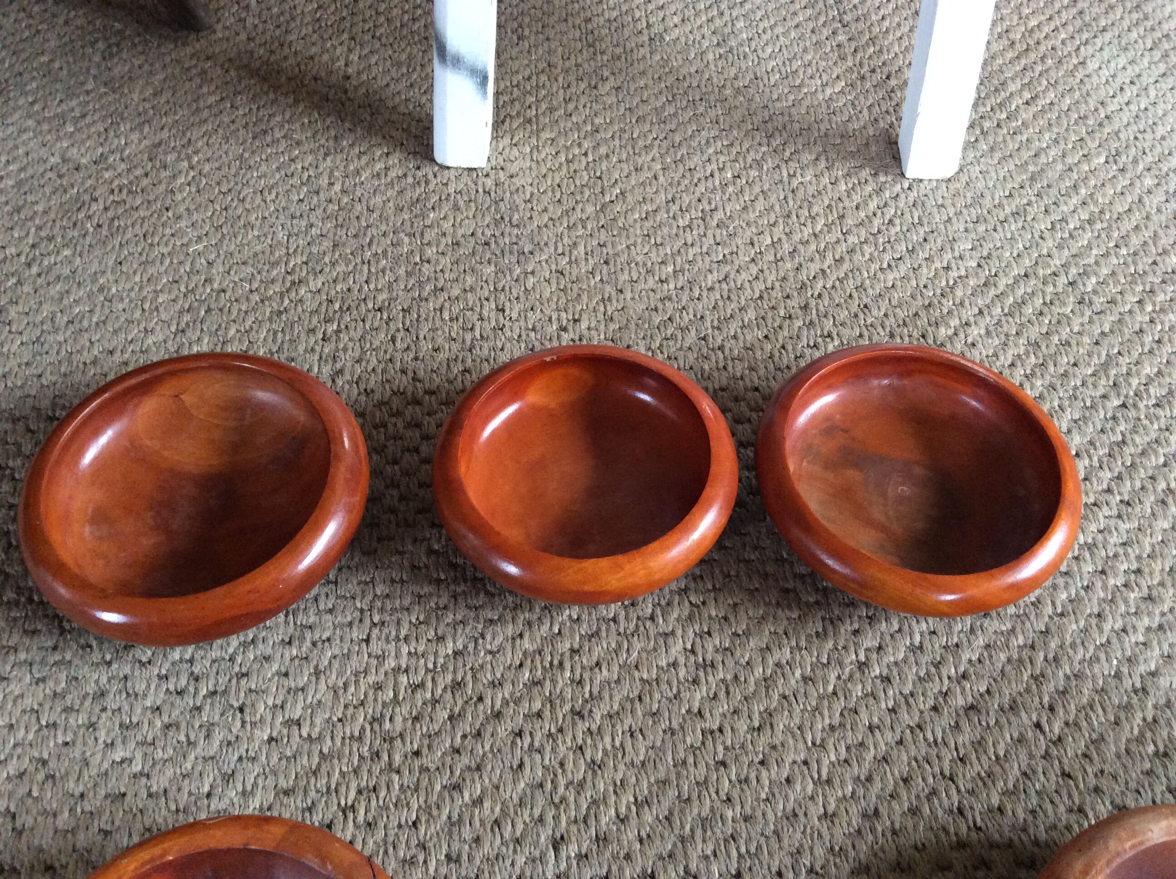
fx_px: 1086
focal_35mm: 32
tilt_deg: -55.3
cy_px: 440
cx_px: 588
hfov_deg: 56.9
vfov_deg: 44.1
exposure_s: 1/25
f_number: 2.4
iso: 250
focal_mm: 3.3
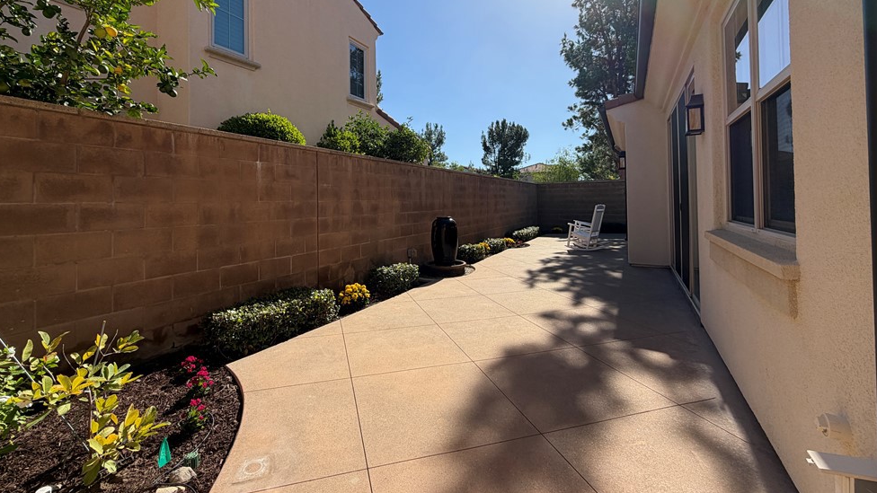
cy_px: 194
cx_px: 421
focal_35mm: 16
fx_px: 372
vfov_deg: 66.4
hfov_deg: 99.3
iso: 25
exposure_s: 1/789
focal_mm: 2.22
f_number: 2.2
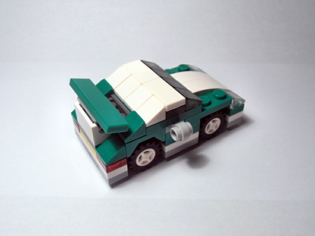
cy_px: 118
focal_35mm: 37
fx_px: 337
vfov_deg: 38.7
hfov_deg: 50.1
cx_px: 158
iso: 80
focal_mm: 6.61
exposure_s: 1/80
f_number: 3.9
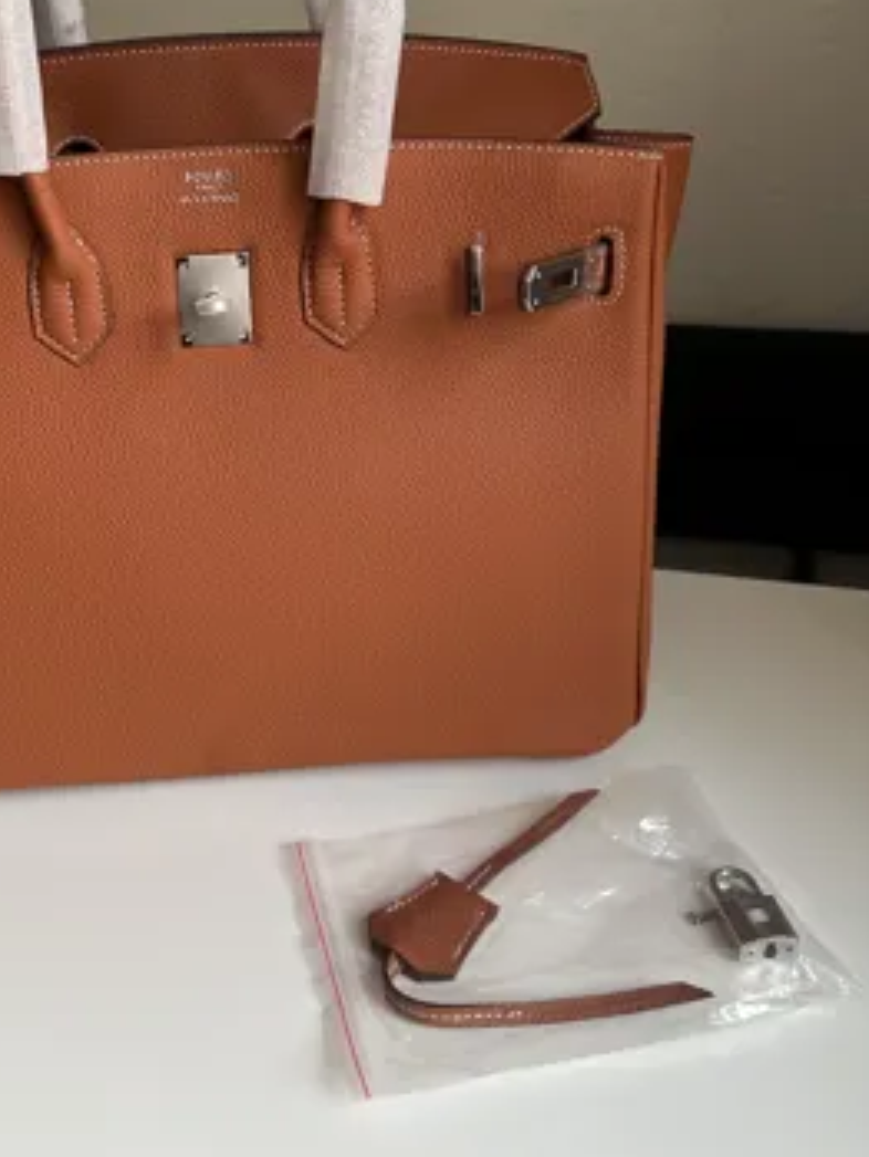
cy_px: 497
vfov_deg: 55.1
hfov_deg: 42.3
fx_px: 1104
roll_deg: +3.1
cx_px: 279
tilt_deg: -26.5
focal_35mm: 33
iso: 250
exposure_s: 1/63
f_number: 1.78
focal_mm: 6.86
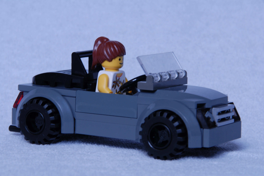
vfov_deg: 6.1
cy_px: 88
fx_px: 1657
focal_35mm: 226
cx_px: 132
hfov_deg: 9.1
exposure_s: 1/20
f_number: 18
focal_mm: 150
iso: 200
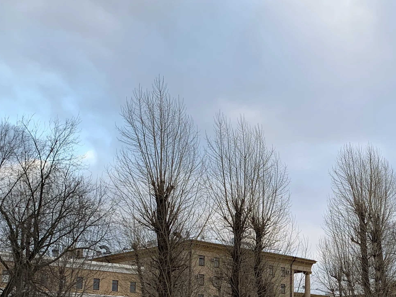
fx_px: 618
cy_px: 256
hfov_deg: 34.3
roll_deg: -1.0
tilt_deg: +8.8
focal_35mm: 54
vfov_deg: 26.3
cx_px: 327
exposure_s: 1/145
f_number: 1.8
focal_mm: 4.25
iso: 25
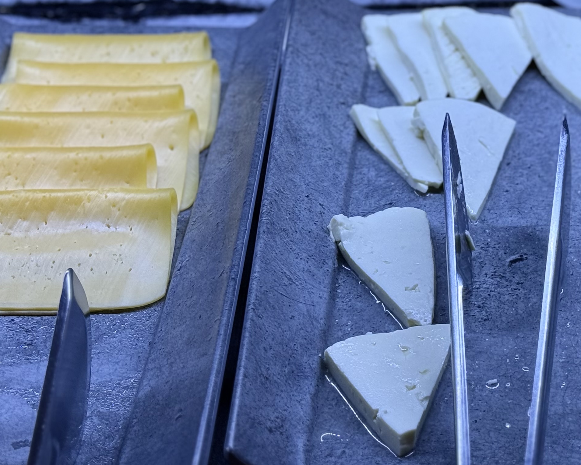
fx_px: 1703
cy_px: 146
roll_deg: +0.6
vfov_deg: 15.5
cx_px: 499
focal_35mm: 99
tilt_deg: -36.4
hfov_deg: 19.1
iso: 50
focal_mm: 6.76
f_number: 1.78
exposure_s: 1/149
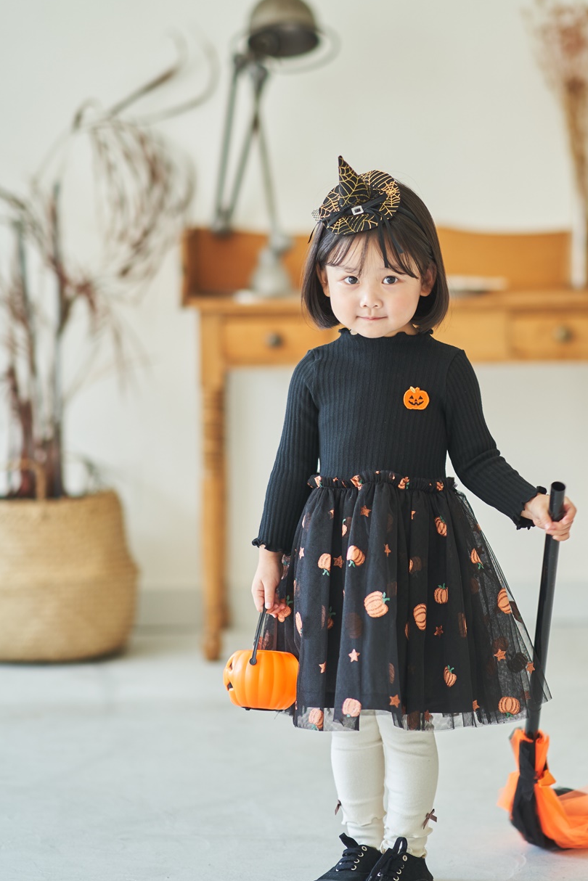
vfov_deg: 16.2
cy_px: 329
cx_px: 422
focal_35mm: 126
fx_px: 3085
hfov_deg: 10.9
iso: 200
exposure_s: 1/250
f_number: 1.4
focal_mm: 85
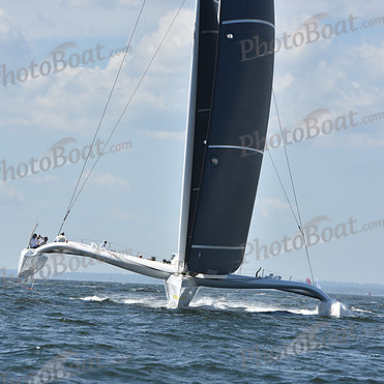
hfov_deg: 6.6
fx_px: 3338
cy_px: 198
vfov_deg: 6.6
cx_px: 186
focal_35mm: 266
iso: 320
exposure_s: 1/1250
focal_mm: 200
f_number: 9
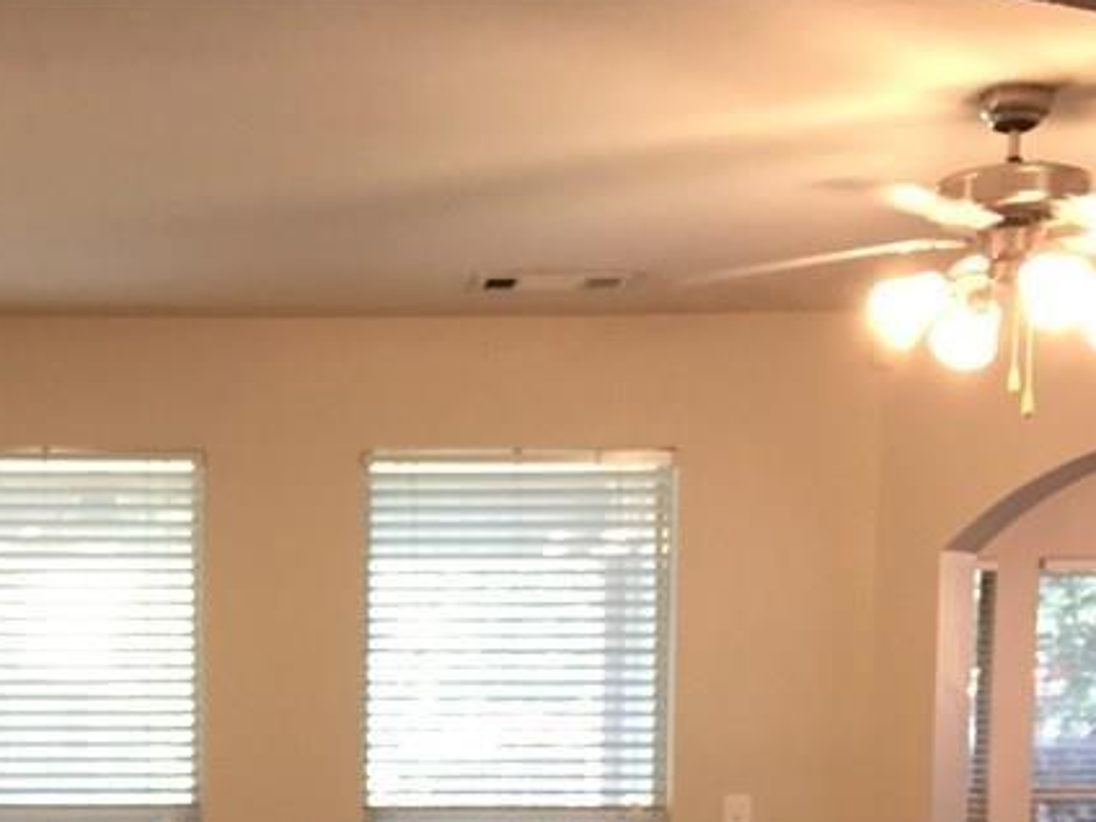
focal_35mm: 70
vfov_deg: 19.8
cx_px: 191
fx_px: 2216
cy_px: 982
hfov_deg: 27.1
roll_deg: +0.4
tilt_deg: -4.3
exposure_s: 1/15
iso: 64
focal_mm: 4.15
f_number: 2.2
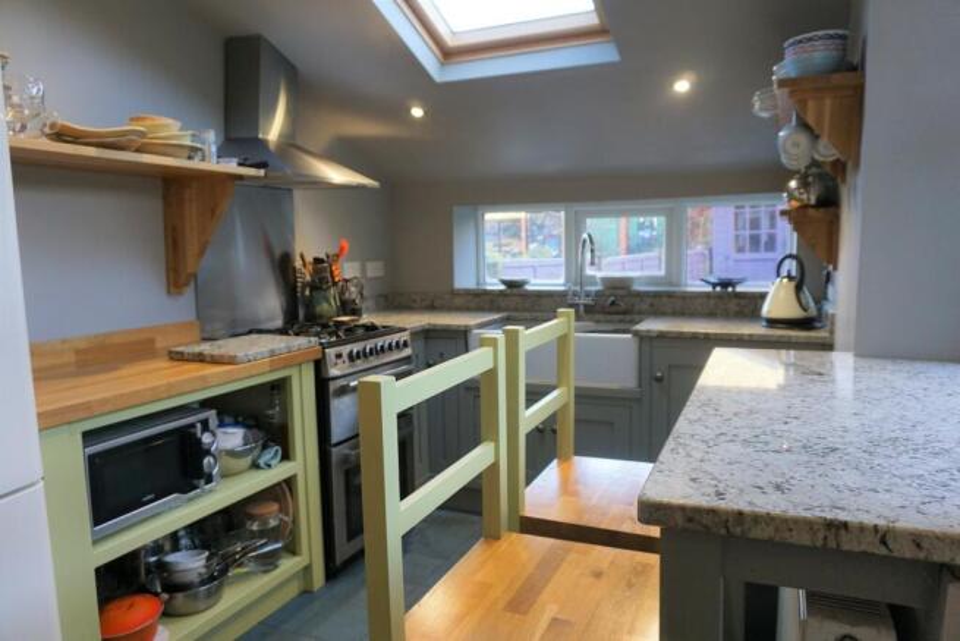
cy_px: 320
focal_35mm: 24
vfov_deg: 53.2
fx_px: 640
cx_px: 480
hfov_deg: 73.7
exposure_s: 1/160
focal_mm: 16
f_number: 4
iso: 800
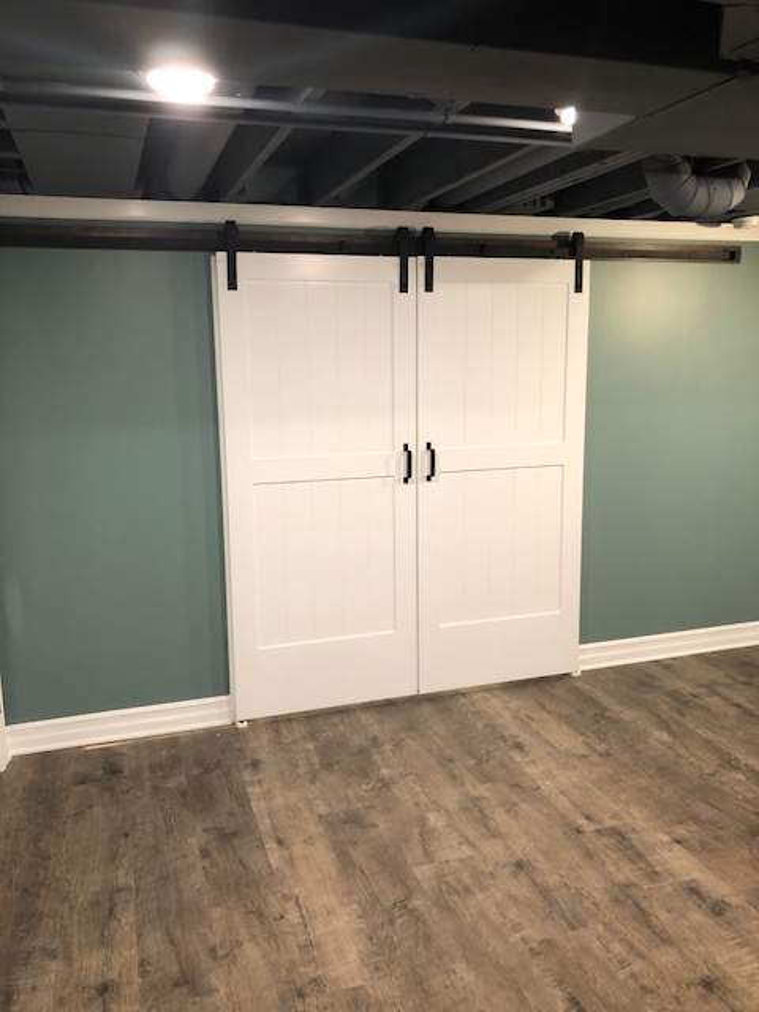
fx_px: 819
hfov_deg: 49.7
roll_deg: +1.4
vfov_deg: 63.4
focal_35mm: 28
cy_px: 506
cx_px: 380
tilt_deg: -9.0
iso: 50
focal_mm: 4
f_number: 1.8
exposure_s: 1/15
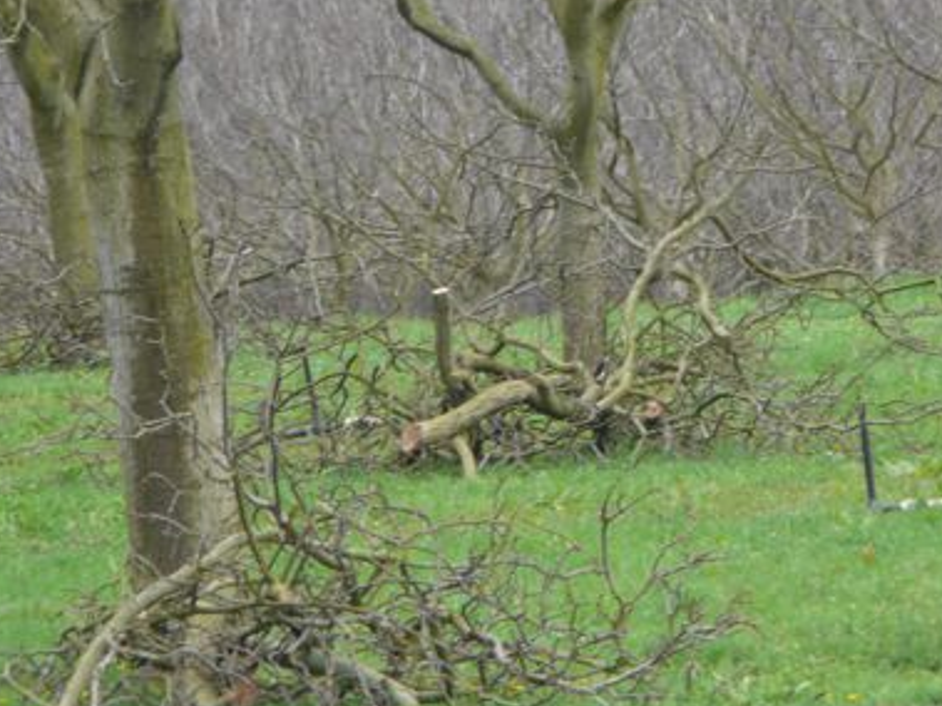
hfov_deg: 3.3
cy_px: 254
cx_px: 461
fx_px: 16214
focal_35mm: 596
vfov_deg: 2.5
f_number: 4
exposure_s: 1/125
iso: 100
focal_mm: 62.4
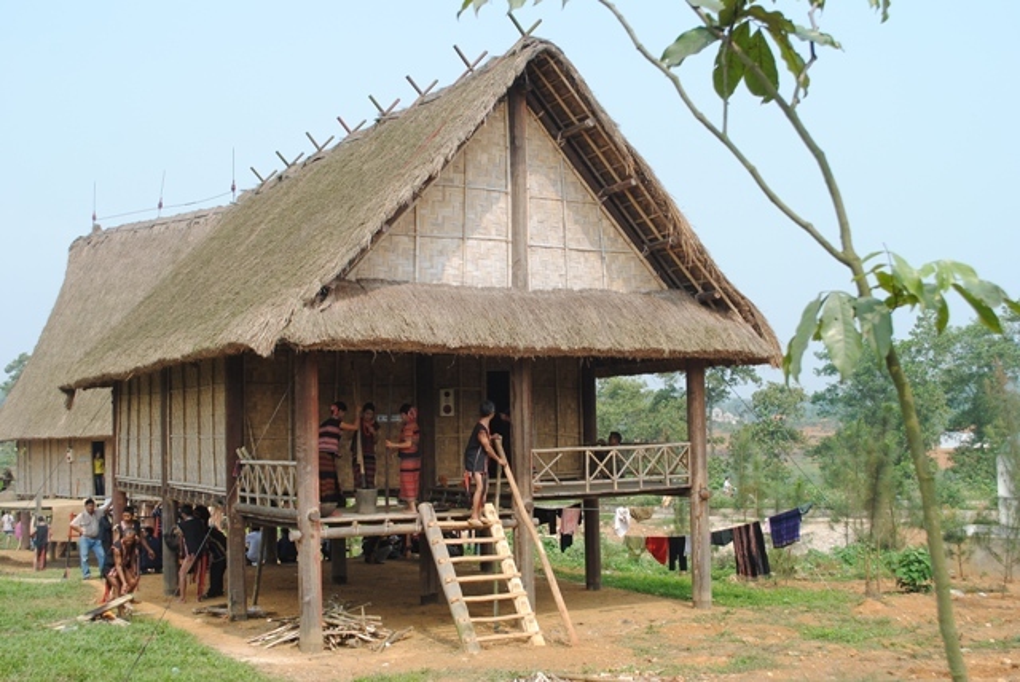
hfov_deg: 46.4
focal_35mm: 42
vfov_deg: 32.0
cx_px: 510
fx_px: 1191
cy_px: 341
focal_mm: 28
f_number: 5.6
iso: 100
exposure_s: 1/200
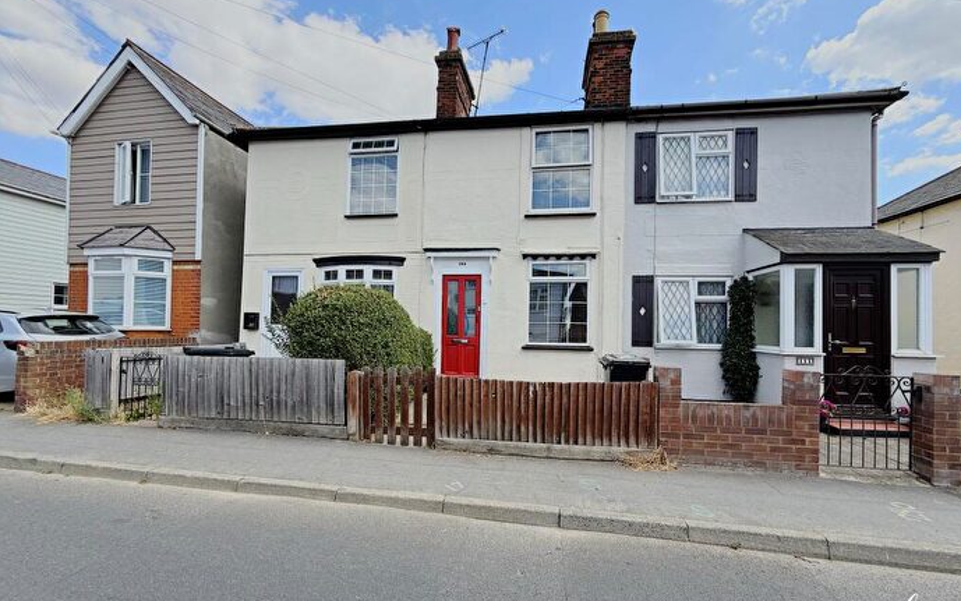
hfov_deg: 105.3
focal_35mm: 14
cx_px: 487
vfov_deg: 78.5
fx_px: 367
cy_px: 324
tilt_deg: +1.4
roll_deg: -0.7
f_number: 2.2
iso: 49
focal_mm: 2.22
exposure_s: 1/876
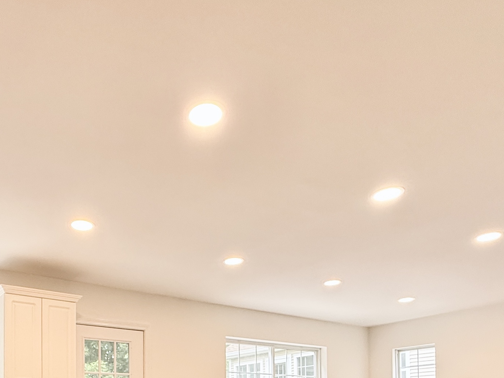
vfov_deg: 38.5
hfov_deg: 56.6
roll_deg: -0.6
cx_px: 153
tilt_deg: +0.9
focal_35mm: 31
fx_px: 451
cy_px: 406
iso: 250
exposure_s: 1/99
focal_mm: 2.22
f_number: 2.2
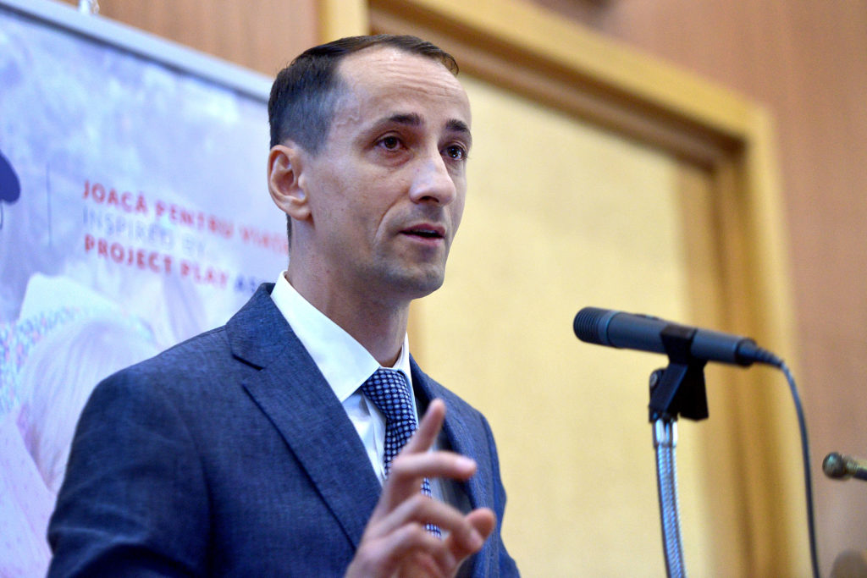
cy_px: 289
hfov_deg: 18.3
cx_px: 434
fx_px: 2698
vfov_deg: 12.2
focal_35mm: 112
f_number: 2.8
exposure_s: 1/100
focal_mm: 112
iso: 2200
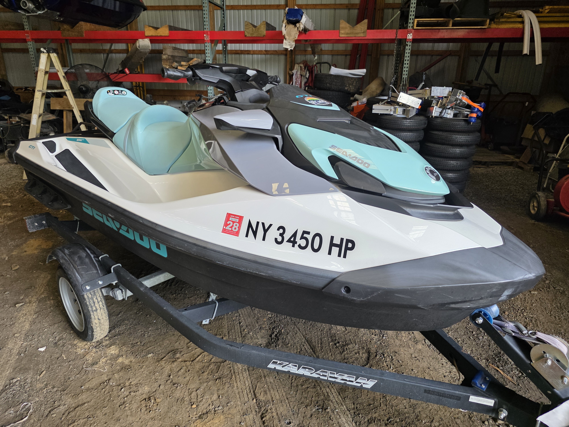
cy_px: 214
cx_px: 284
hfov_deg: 73.9
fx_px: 378
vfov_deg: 58.9
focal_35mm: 23
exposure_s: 1/180
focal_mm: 6.3
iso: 160
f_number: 1.7
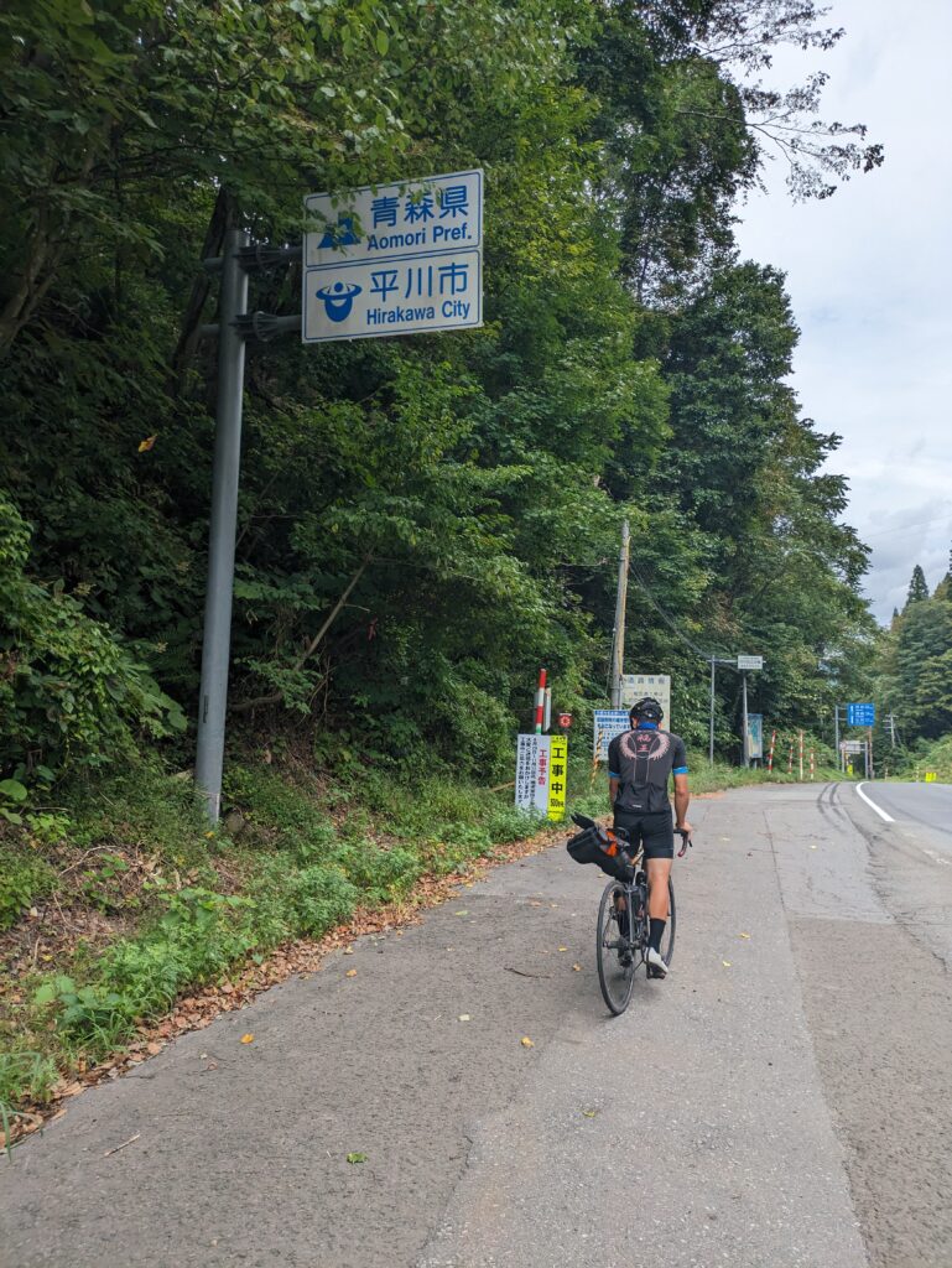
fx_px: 916
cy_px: 634
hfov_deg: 54.9
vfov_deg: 69.4
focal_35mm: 25
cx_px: 476
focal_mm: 5.43
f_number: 1.89
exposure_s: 1/1580
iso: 48
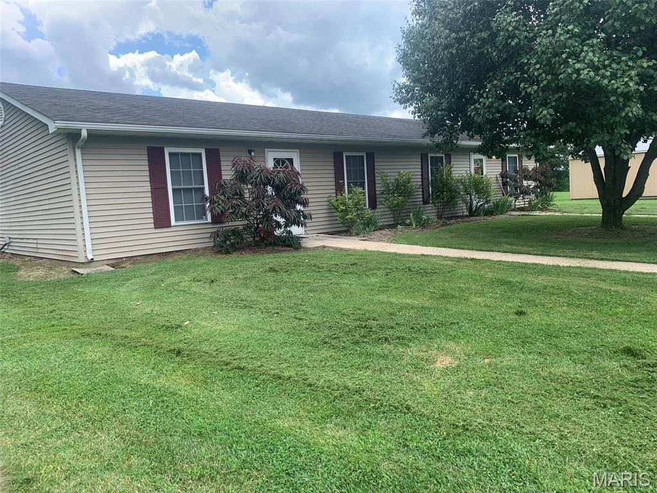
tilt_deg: -5.1
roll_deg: +3.6
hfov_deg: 67.3
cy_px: 246
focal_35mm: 26
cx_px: 328
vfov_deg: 53.1
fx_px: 493
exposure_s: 1/635
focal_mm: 4.25
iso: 25
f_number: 1.8
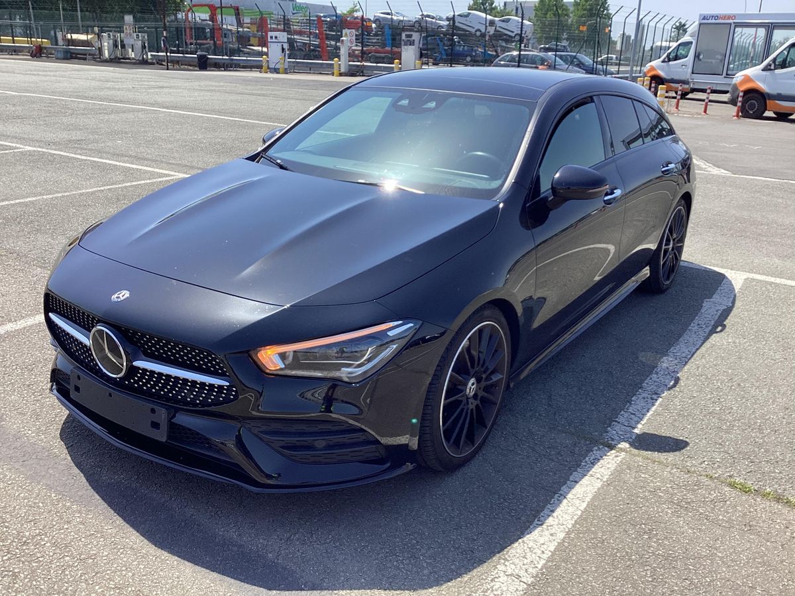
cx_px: 398
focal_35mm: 31
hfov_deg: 58.4
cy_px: 298
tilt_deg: -21.2
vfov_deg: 45.4
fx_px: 712
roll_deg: -3.2
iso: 25
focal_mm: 3.3
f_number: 2.4
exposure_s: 1/702
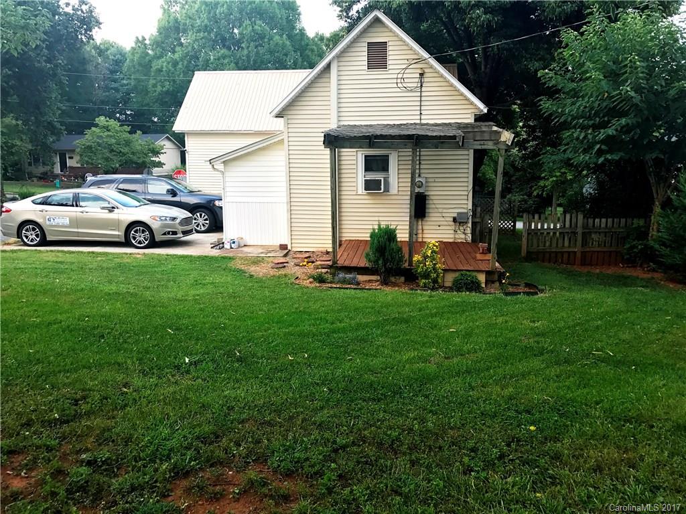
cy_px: 257
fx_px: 555
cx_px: 343
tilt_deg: -10.1
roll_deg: +0.9
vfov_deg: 49.7
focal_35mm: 28
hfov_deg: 63.4
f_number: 1.8
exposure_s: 1/212
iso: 20
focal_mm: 3.99
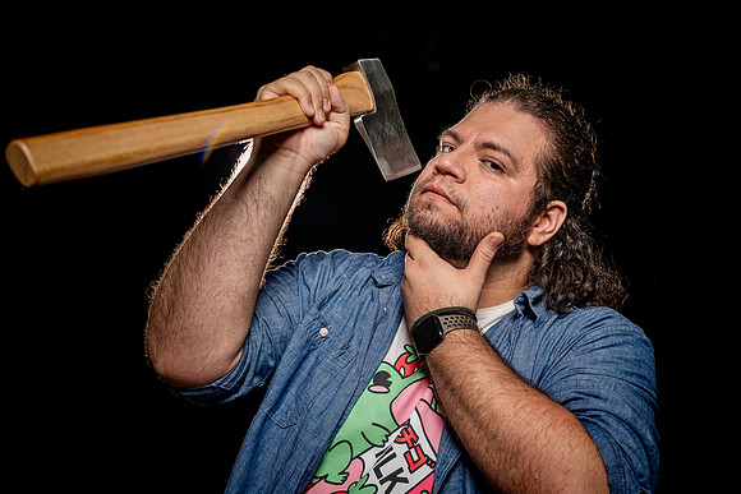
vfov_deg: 24.6
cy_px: 247
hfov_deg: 36.2
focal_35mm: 55
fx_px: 1132
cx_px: 370
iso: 500
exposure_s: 1/250
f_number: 5
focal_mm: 55
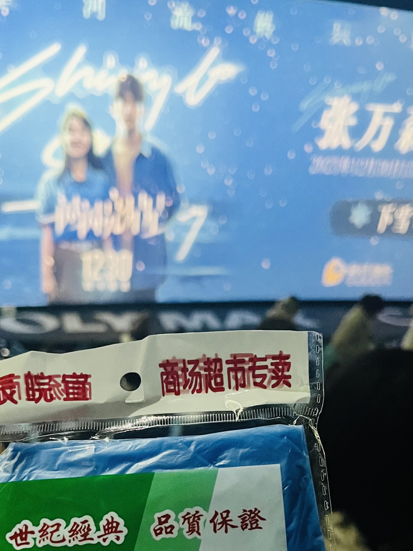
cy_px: 434
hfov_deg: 33.6
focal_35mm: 43
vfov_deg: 42.1
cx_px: 214
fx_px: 684
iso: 500
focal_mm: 5.1
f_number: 1.6
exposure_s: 1/35
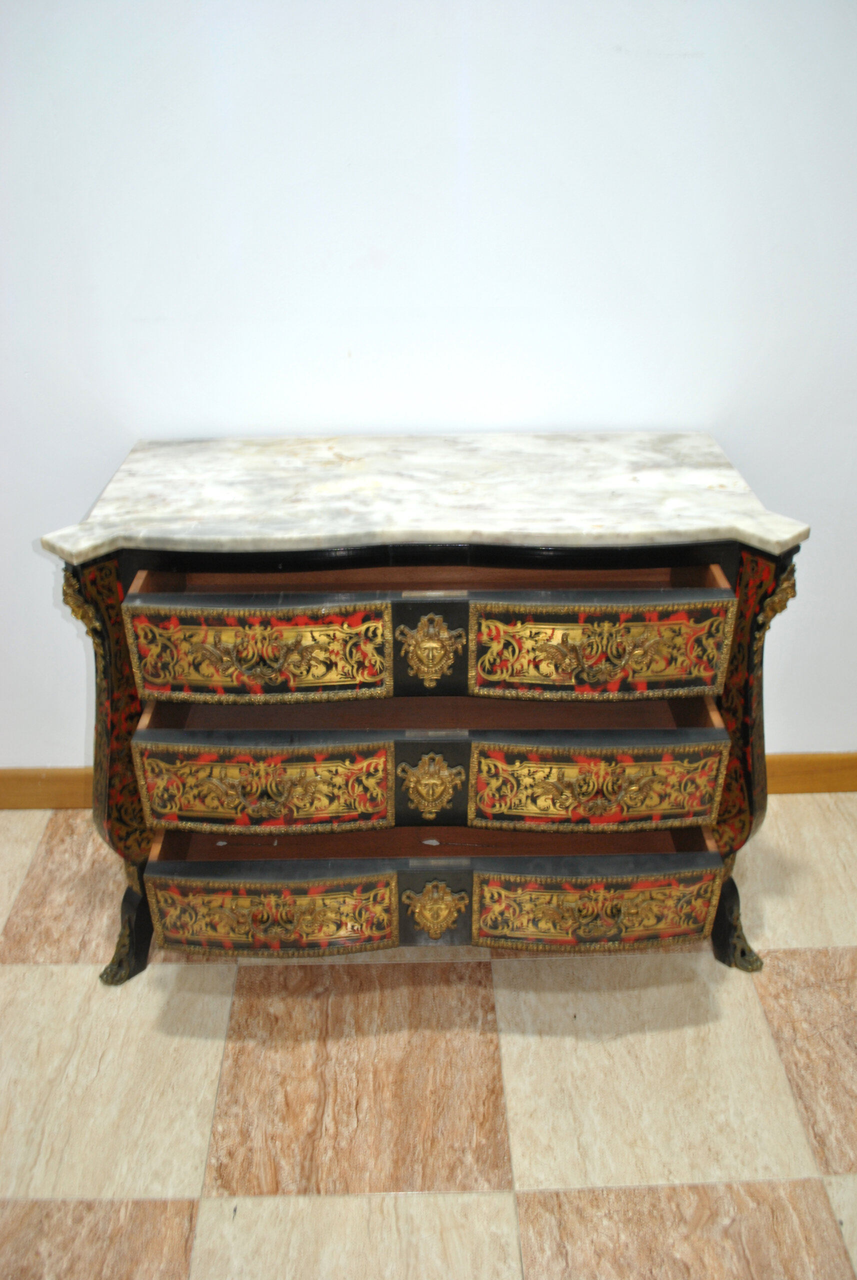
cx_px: 428
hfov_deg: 43.7
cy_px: 640
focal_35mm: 30
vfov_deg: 61.9
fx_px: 1068
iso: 200
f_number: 3.8
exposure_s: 1/10
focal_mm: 20
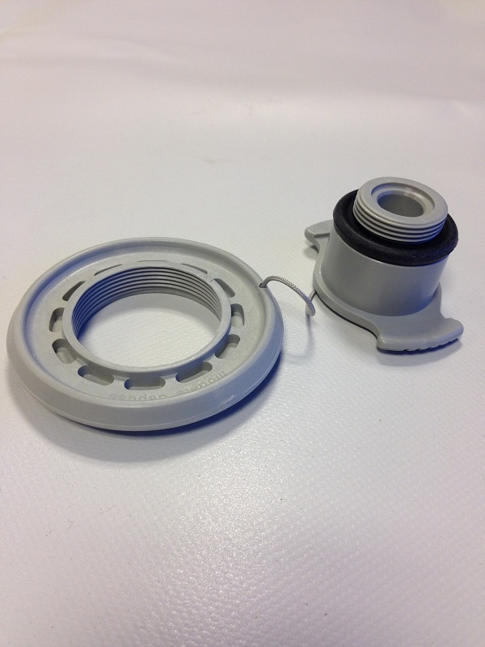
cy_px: 324
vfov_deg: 55.4
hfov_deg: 42.9
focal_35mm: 33
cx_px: 242
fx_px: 616
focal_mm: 4.12
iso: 64
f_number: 2.4
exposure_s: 1/60
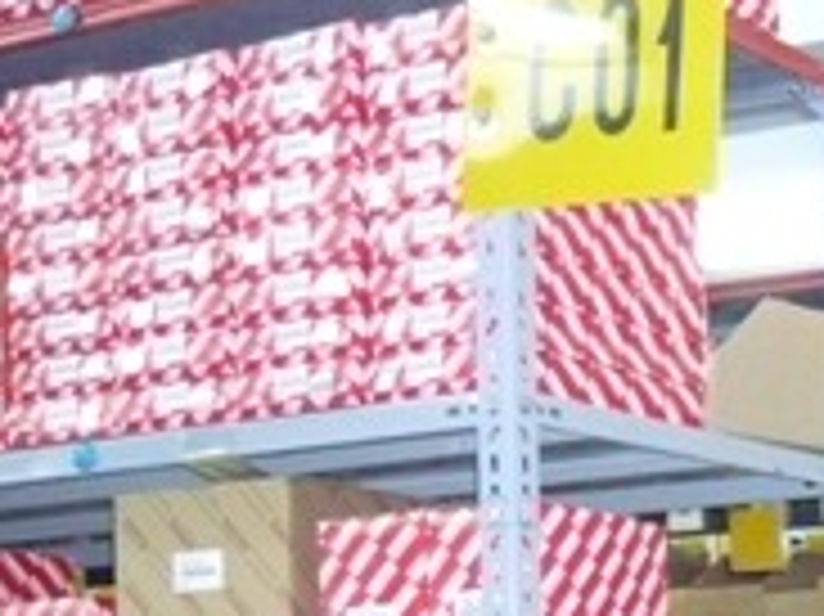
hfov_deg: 16.2
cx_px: 1207
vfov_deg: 12.6
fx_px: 2664
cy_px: 899
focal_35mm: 112
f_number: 3
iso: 640
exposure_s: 1/30
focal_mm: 5.2
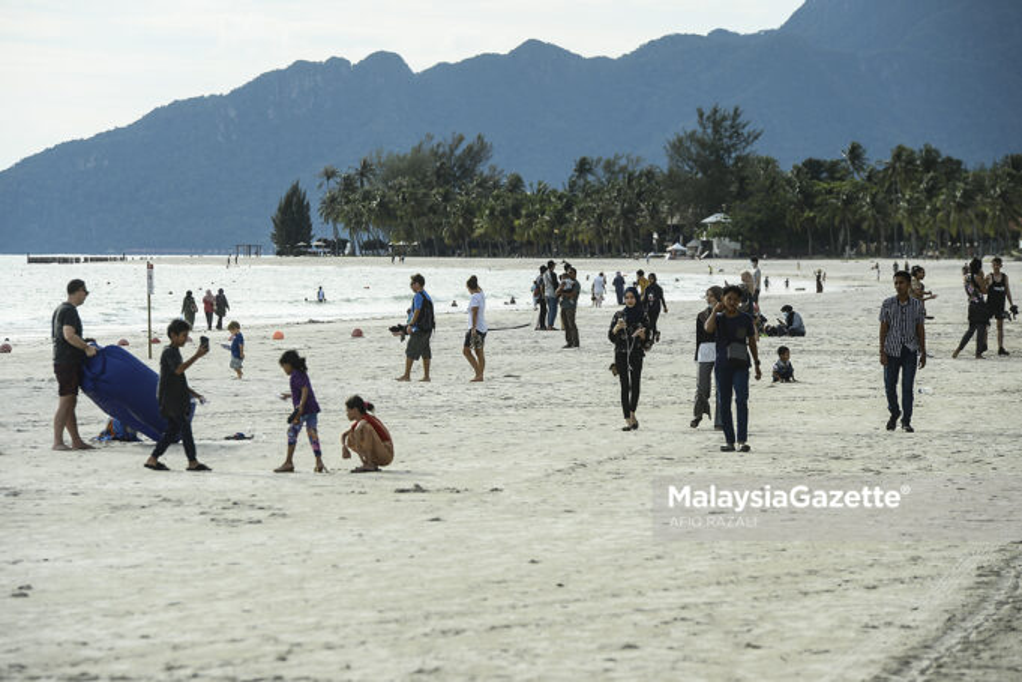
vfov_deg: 6.9
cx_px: 511
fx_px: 5677
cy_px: 341
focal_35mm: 200
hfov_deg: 10.3
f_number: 9
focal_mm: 200
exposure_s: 1/200
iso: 100
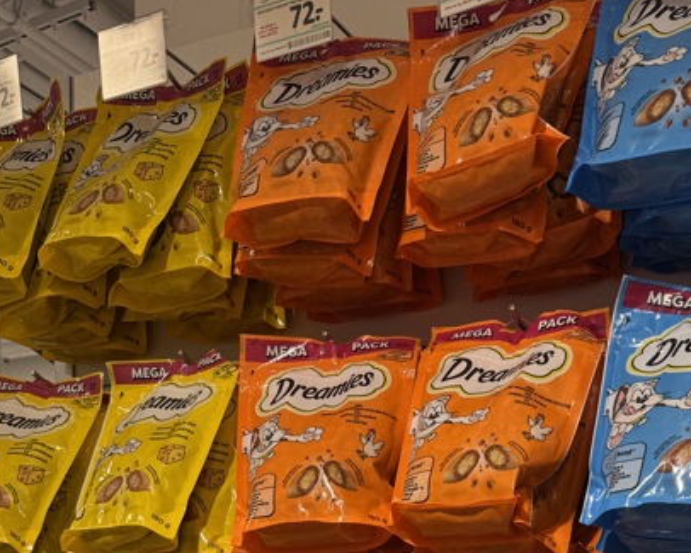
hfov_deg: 35.0
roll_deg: -0.4
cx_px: 458
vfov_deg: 24.2
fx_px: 1084
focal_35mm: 53
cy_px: 763
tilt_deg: -3.9
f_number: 1.78
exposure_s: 1/171
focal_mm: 6.76
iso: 64
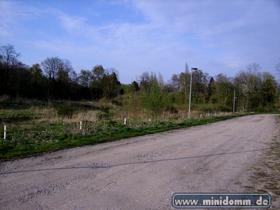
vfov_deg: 40.7
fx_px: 283
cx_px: 140
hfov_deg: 52.6
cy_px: 105
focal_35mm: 35
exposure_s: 1/420
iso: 100
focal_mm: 5.95
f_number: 5.8
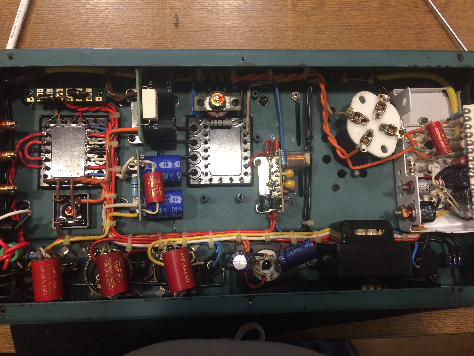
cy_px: 178
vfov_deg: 48.2
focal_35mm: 29
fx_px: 397
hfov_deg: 61.7
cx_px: 237
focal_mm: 4.15
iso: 160
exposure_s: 1/33
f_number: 2.2
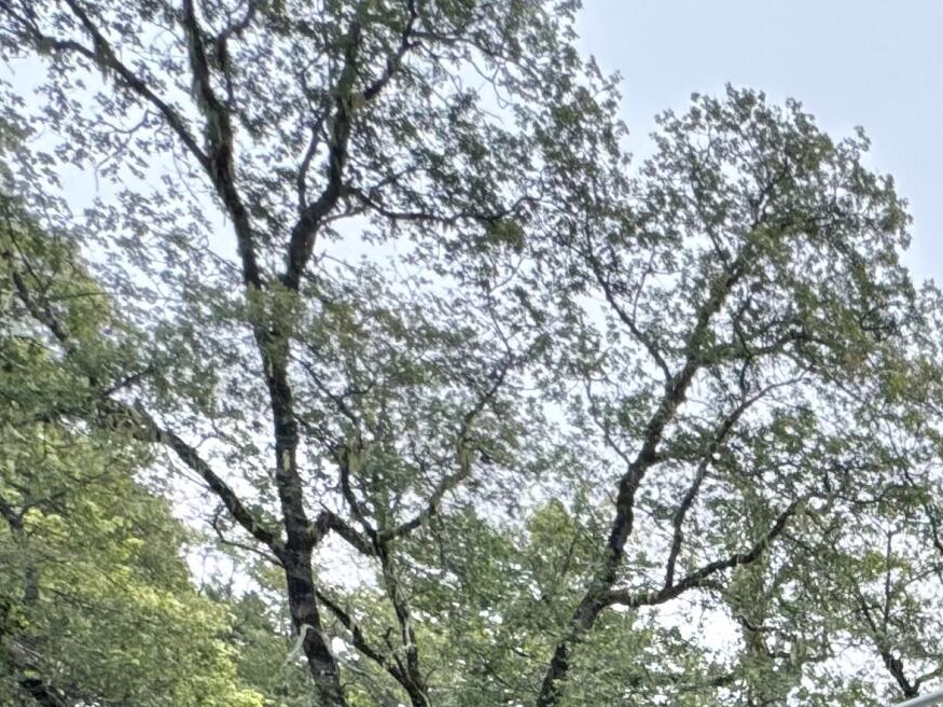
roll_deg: +4.1
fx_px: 1307
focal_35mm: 48
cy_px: 1149
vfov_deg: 22.6
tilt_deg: +4.2
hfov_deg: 30.1
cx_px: 1273
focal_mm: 2.22
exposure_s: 1/544
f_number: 2.2
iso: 40
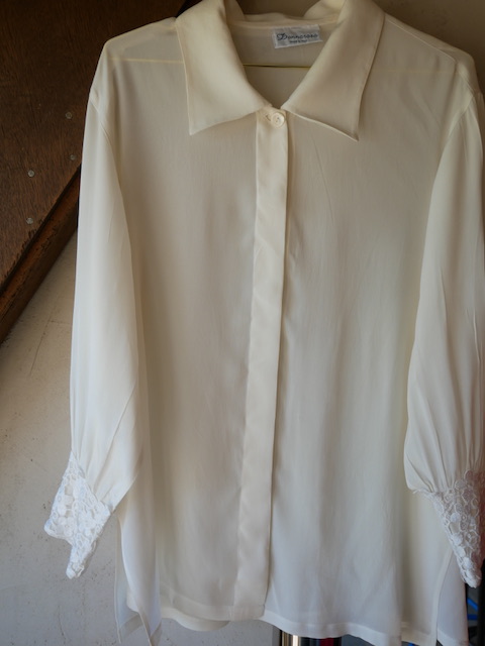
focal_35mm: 32
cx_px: 242
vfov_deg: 56.8
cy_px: 323
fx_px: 598
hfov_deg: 44.2
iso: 200
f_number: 4.5
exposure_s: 1/125
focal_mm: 16
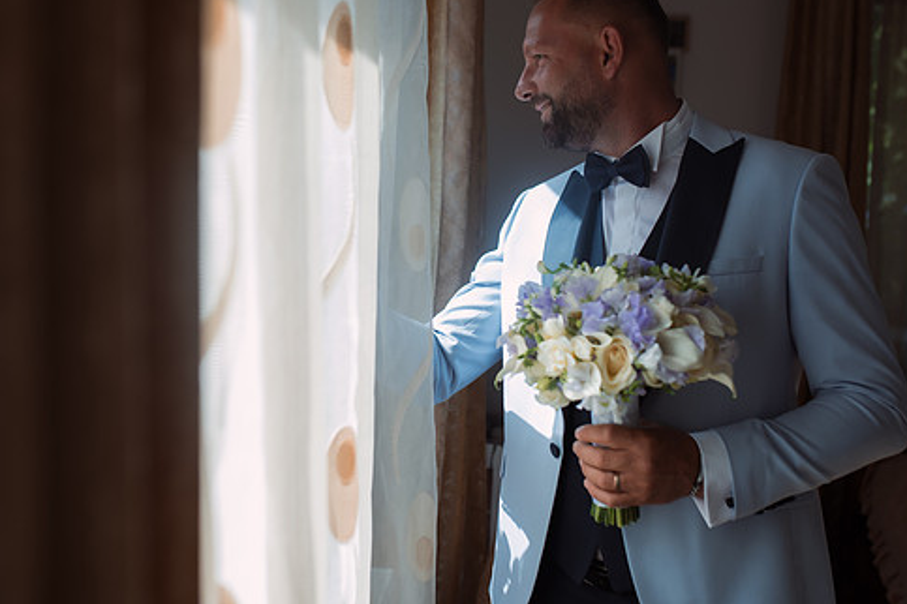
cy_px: 249
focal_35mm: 42
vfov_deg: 31.8
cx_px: 407
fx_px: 1058
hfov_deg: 46.3
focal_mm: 35
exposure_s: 1/250
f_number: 2.8
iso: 100
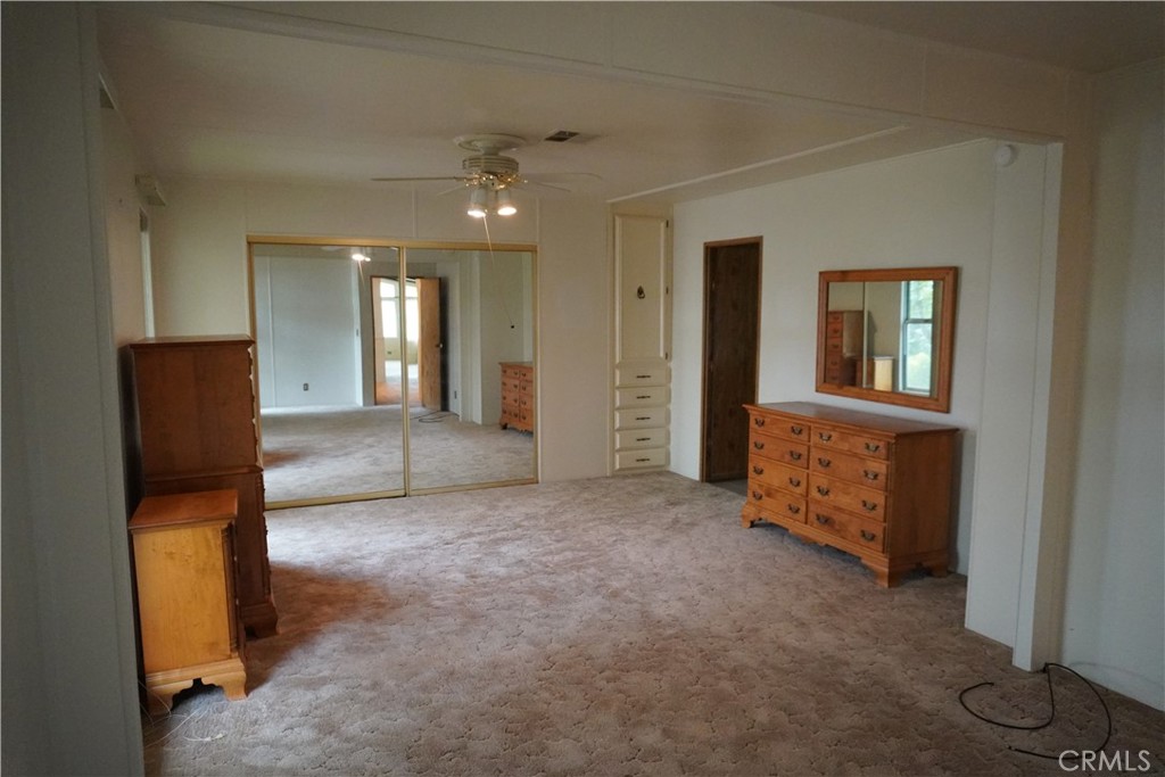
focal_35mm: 24
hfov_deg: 73.7
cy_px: 388
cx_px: 582
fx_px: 777
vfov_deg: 53.1
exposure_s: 1/160
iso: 5000
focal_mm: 16
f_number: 3.5
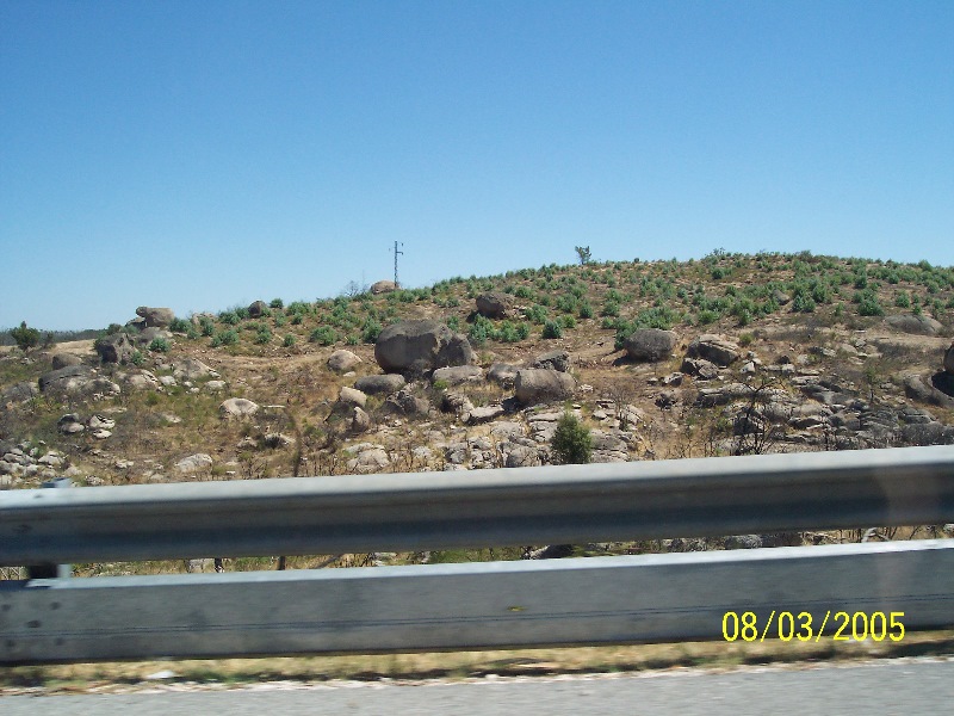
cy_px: 358
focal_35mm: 38
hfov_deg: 49.0
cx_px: 477
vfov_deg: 37.7
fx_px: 1047
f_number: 4.8
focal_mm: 8
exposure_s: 1/700
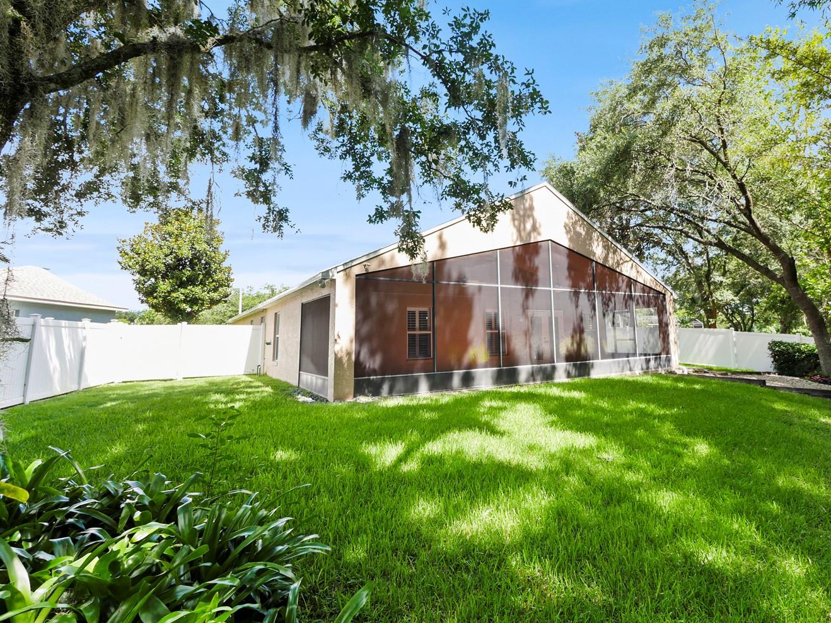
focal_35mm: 17
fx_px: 408
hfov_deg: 90.4
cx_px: 475
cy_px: 274
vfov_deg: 74.4
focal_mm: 7
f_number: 5
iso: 200
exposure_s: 1/160
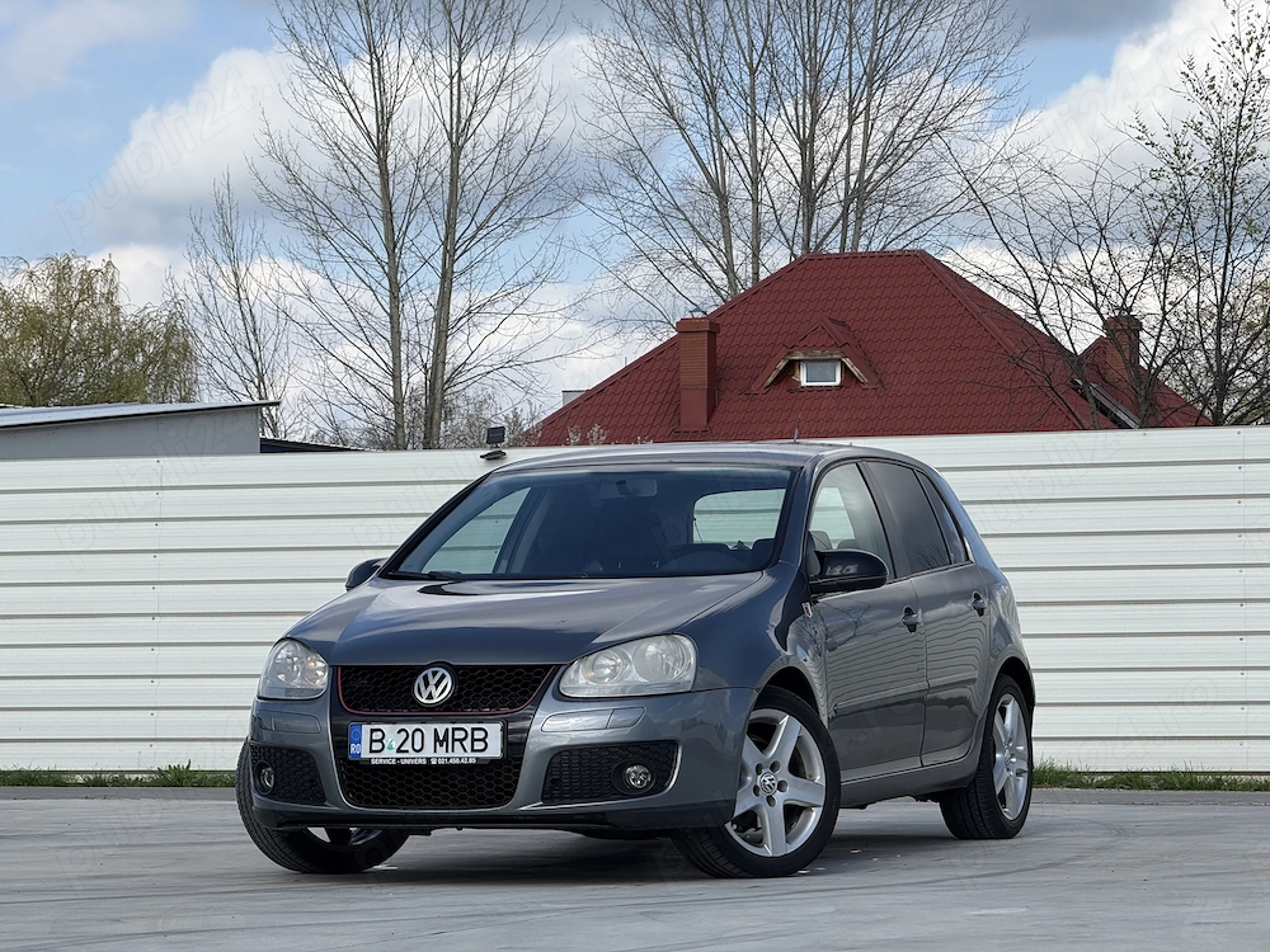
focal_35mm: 120
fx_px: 4403
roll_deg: +0.0
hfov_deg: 16.4
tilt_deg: +3.3
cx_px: 635
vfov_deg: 12.3
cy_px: 476
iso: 50
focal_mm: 15.66
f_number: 2.8
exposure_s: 1/1395
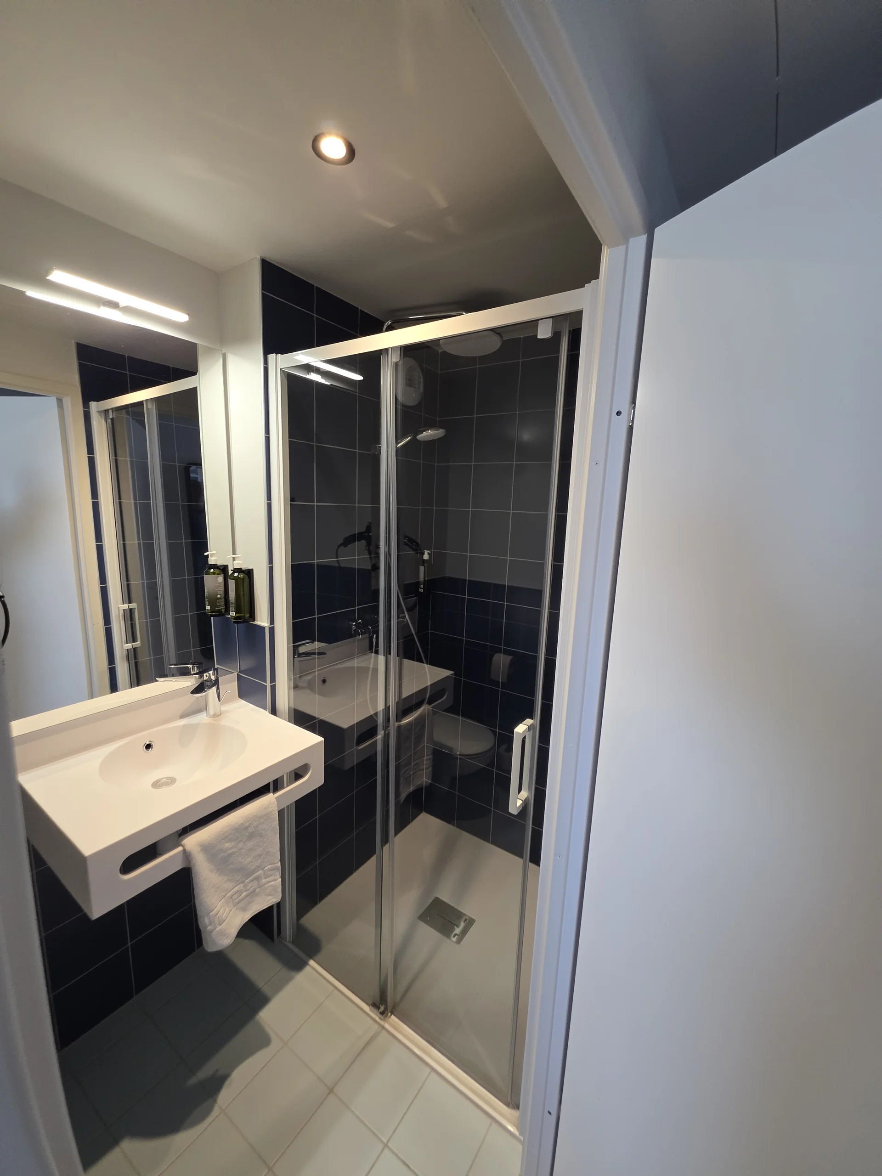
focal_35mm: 13
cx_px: 441
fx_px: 442
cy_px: 588
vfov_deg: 106.2
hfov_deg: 89.9
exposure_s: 1/100
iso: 160
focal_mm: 2.2
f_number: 1.9
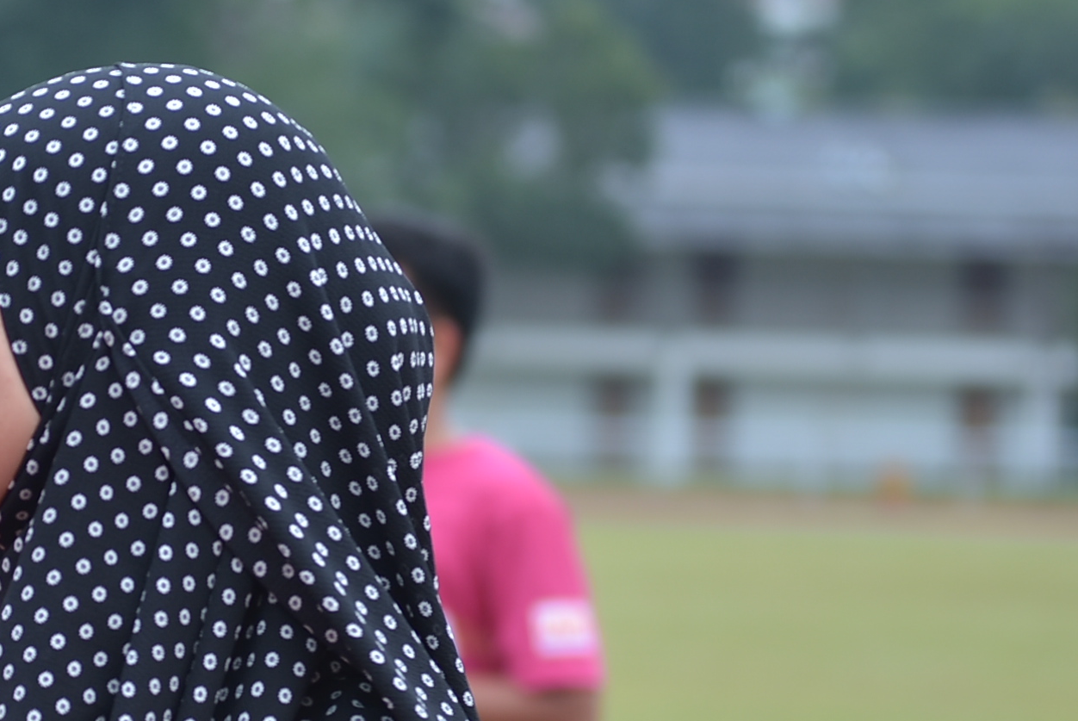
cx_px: -191
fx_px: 7522
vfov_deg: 5.5
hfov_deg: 8.1
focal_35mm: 251
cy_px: 451
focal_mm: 70
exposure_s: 1/200
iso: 100
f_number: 2.8
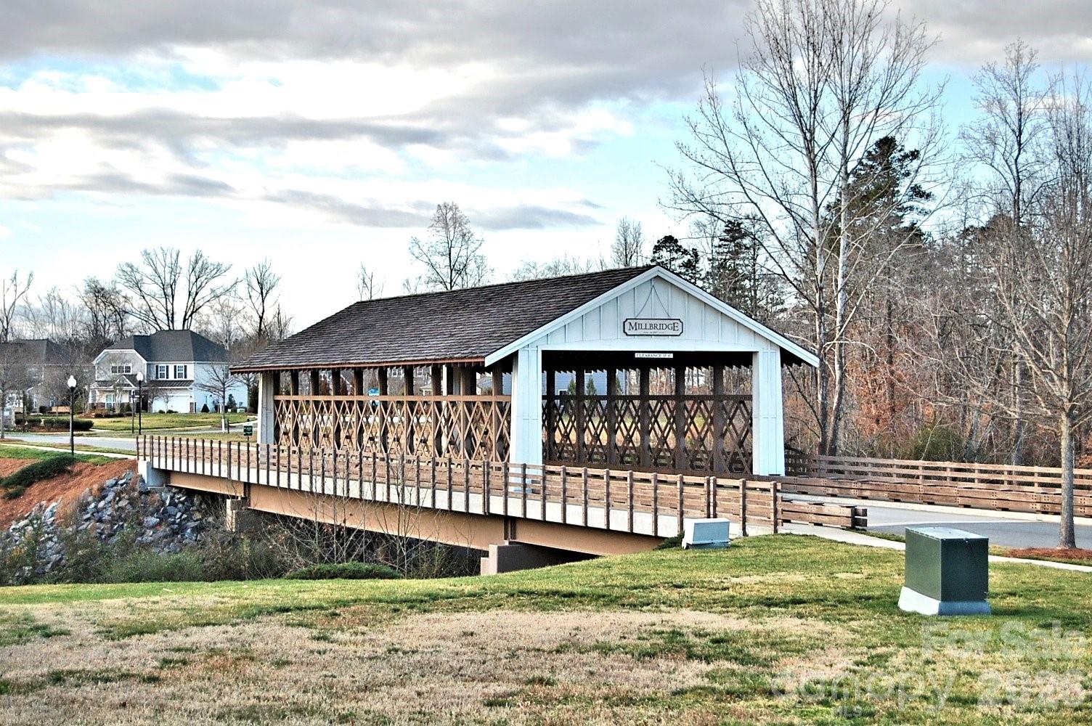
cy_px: 363
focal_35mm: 69
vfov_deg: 19.7
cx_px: 546
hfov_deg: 29.3
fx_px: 2091
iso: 400
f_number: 5.3
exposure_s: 1/500
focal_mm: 46
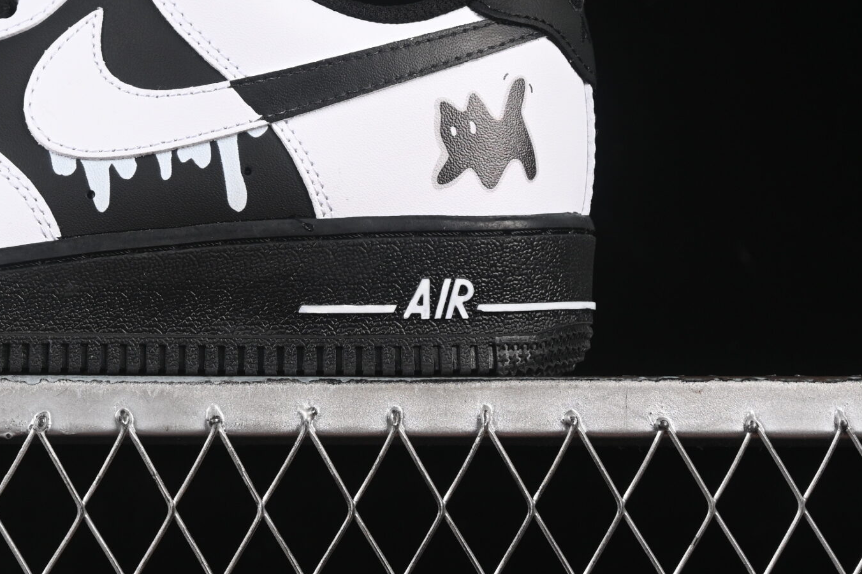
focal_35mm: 142
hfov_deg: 14.3
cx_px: 52
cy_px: 37
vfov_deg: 9.6
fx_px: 3399
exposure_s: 1/60
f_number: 7.1
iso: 160
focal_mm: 50
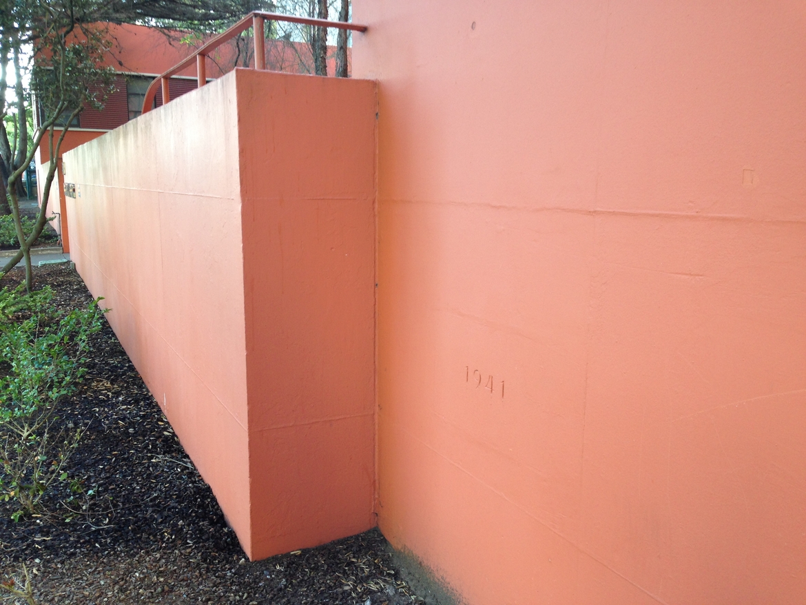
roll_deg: -0.4
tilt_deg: -9.2
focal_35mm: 33
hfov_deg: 55.3
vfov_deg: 43.0
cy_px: 302
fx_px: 769
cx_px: 403
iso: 50
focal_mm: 4.12
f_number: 2.4
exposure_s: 1/24
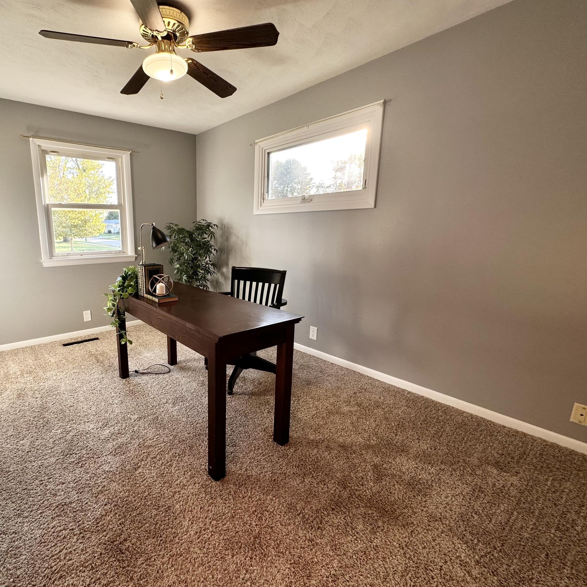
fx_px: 326
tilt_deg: -12.0
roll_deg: +0.0
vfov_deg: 84.0
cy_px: 292
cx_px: 204
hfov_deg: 81.6
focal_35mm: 17
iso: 50
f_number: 2.2
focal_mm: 2.22
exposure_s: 1/99
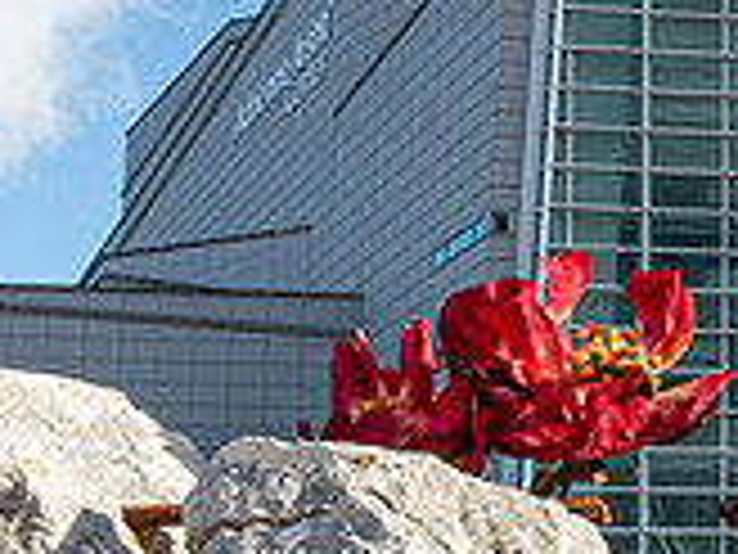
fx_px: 1833
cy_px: 496
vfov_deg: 16.9
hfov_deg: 21.1
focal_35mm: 86
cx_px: 905
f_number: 7.1
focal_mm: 8.88
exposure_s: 1/160
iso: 125
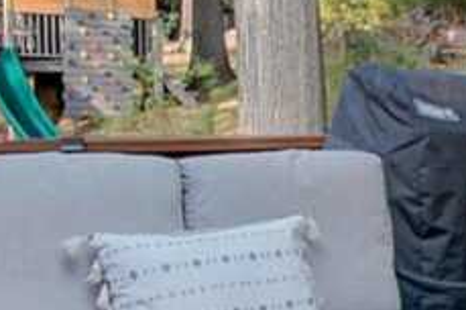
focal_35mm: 67
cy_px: 225
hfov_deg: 21.9
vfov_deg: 20.1
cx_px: 788
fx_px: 866
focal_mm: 10
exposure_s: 1/5
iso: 200
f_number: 14
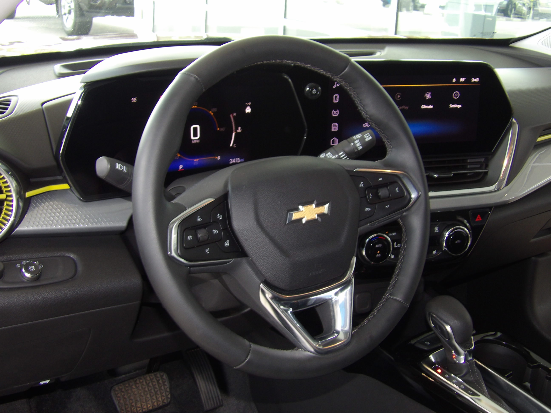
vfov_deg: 31.5
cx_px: 276
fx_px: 732
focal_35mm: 46
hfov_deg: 41.2
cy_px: 206
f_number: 3.8
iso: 200
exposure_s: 1/30
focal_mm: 8.2
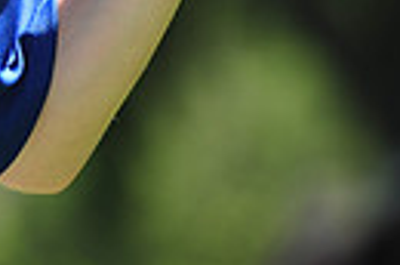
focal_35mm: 894
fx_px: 9909
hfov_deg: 2.3
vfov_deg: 1.5
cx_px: -437
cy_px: -296
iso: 200
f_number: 4.5
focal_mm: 200
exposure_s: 1/500
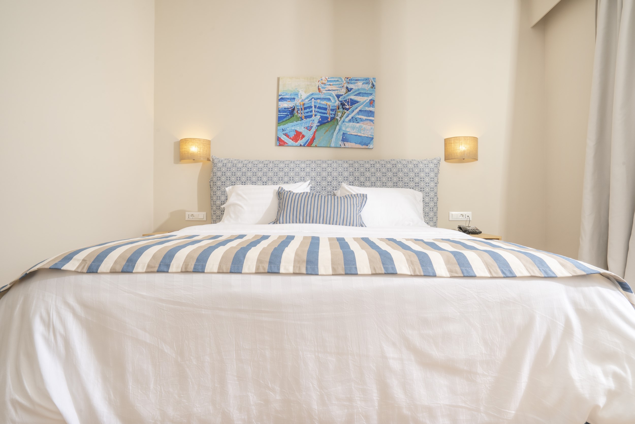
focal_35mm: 18
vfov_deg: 67.4
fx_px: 317
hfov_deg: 90.0
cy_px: 212
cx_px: 318
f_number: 13
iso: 125
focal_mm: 18
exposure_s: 1/13
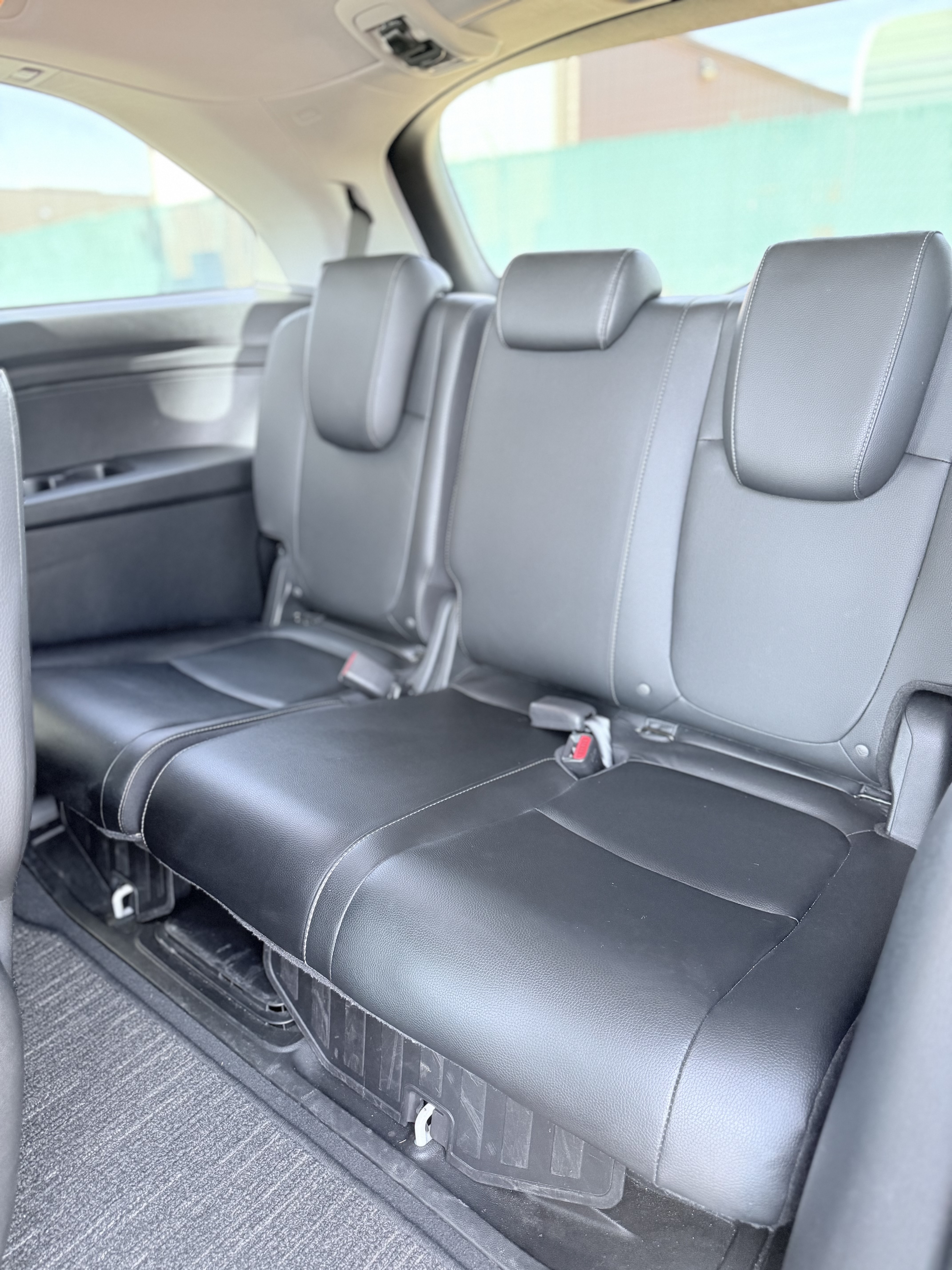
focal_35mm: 24
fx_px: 880
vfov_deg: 71.6
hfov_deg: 56.8
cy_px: 635
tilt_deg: -21.3
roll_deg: +1.0
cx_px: 476
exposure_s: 1/60
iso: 320
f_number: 1.78
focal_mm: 6.76
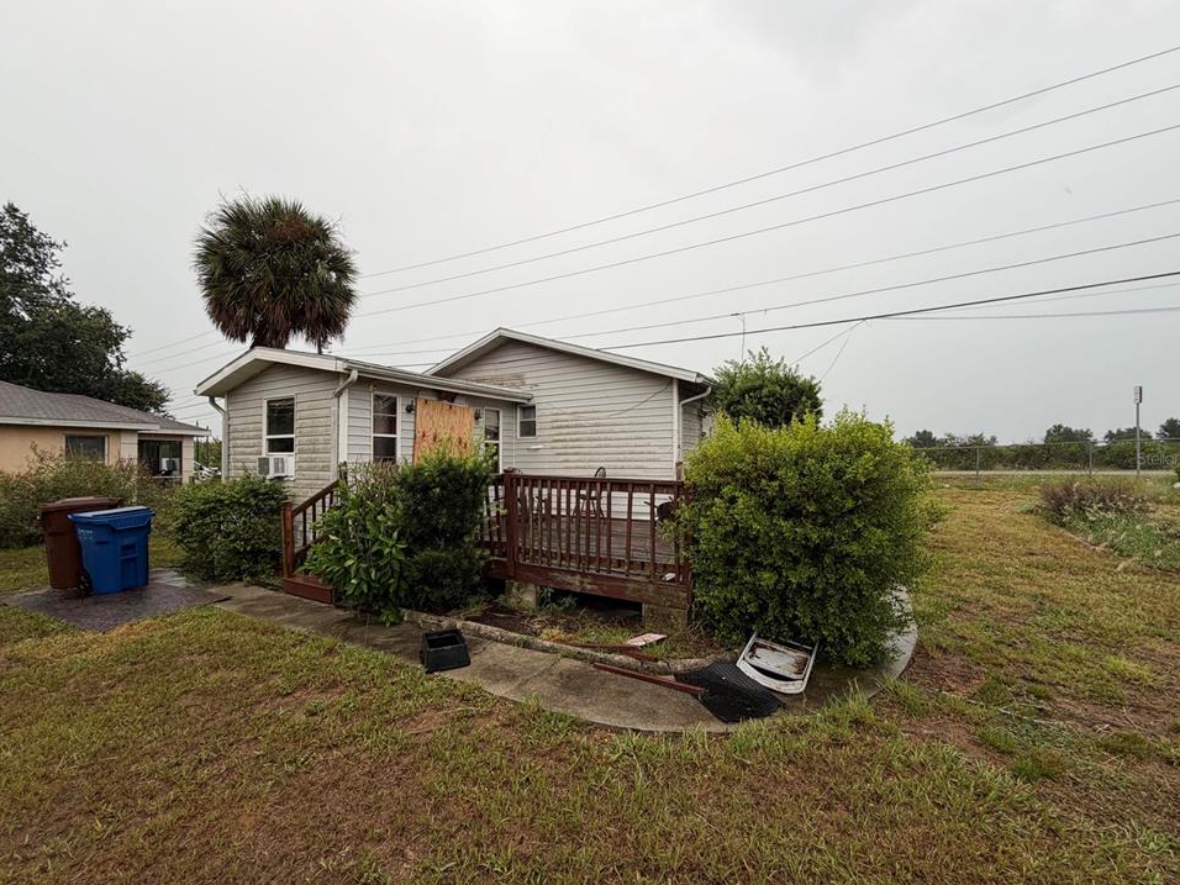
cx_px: 580
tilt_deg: -0.3
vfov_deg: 81.7
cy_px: 458
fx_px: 511
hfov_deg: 98.2
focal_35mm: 15
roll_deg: -2.4
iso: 40
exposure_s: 1/152
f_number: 2.2
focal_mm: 2.22
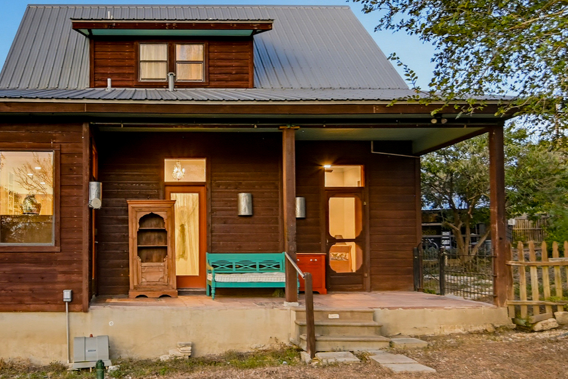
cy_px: 237
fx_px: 536
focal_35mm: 34
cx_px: 152
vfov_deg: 38.6
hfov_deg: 53.6
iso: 320
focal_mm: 12
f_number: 7.1
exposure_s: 2
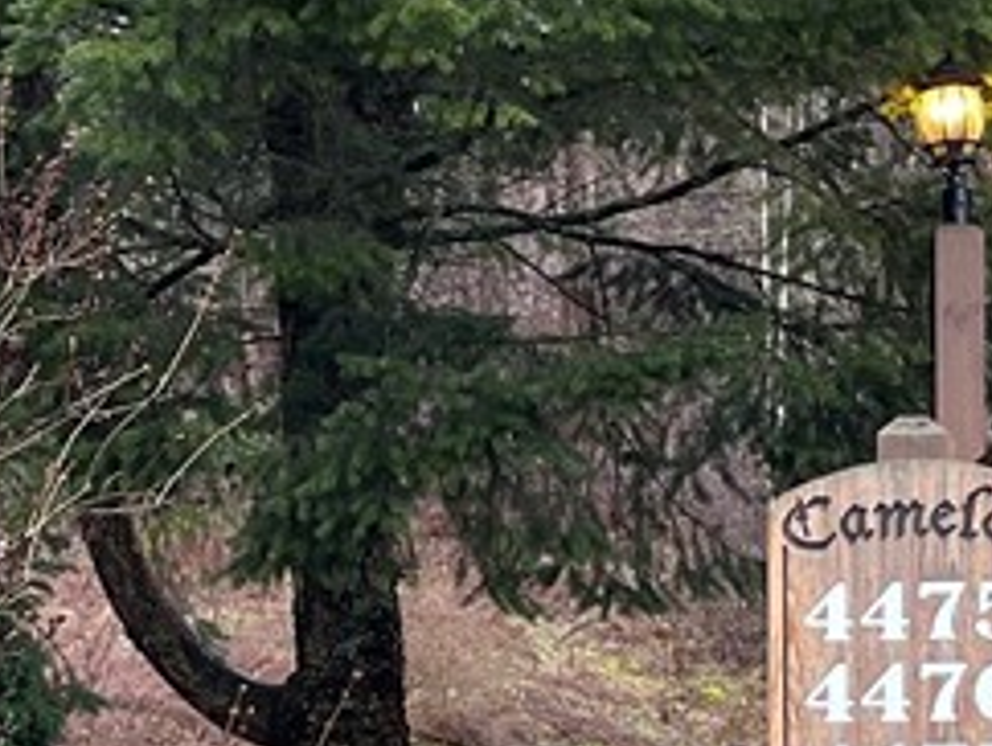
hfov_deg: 17.7
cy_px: 361
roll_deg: -0.4
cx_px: 799
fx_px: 3155
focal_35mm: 110
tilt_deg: +9.8
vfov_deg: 13.5
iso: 125
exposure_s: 1/117
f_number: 1.6
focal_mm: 5.1
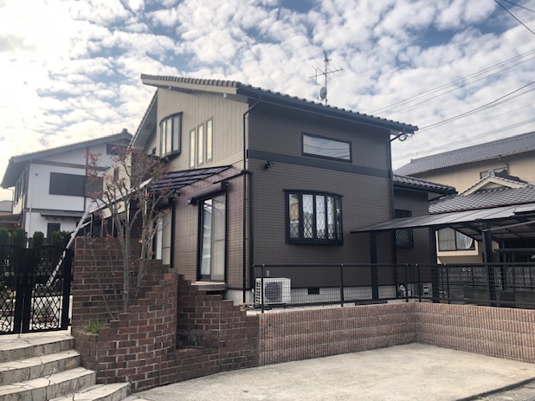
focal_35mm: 29
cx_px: 275
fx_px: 448
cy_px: 206
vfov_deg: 48.2
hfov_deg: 61.7
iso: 20
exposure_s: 1/516
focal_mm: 3.99
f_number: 1.8
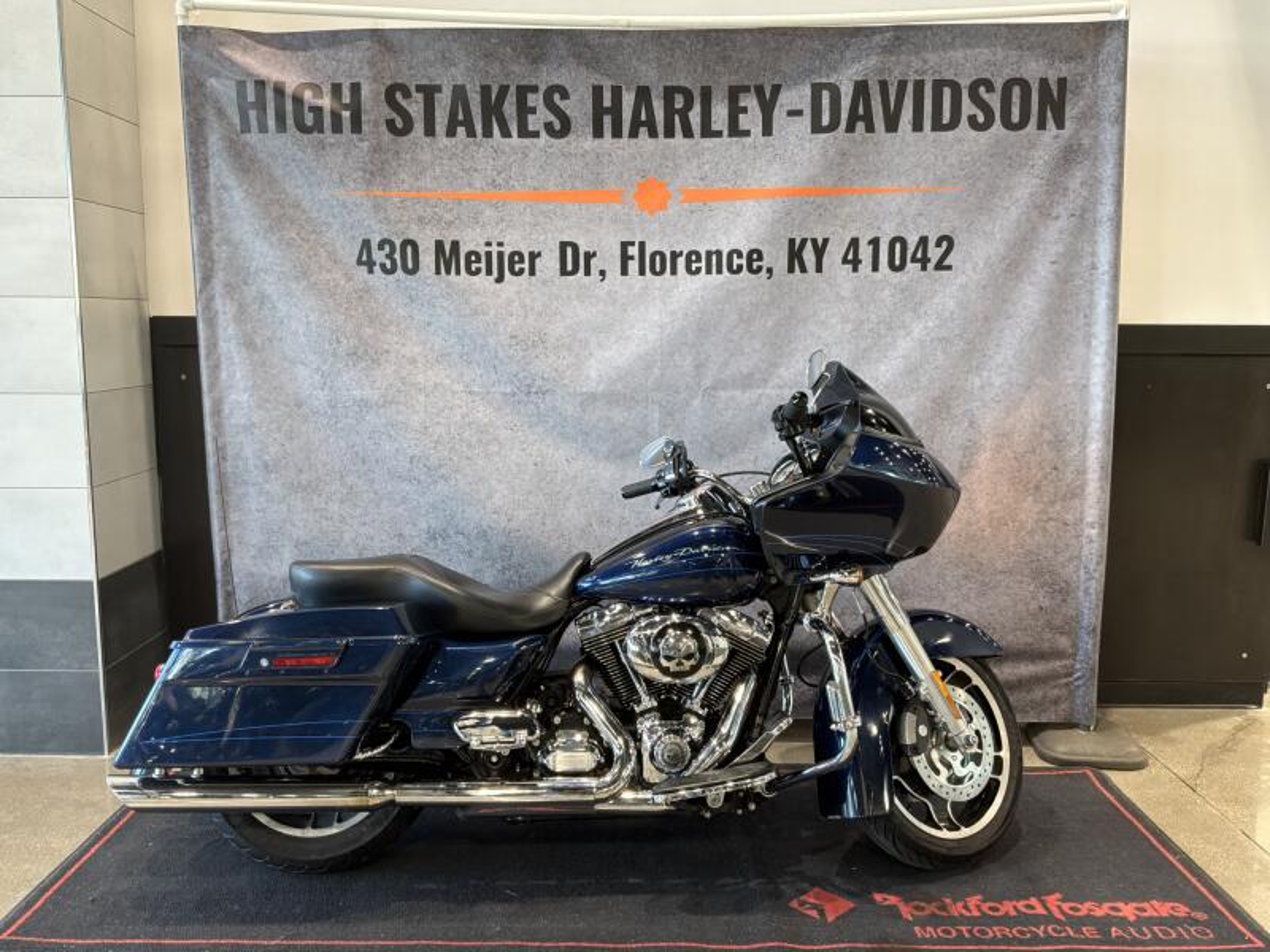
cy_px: 476
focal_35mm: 28
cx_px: 635
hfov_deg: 63.4
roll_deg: -0.2
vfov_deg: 49.7
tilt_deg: -7.8
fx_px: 1027
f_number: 1.8
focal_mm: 3
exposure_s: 1/60
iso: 80
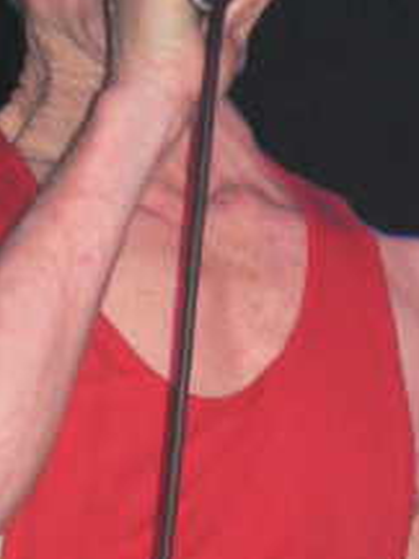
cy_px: 214
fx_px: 6181
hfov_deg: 3.9
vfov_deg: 5.2
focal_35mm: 383
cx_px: 89
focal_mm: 25.1
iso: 400
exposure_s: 1/60
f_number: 3.3
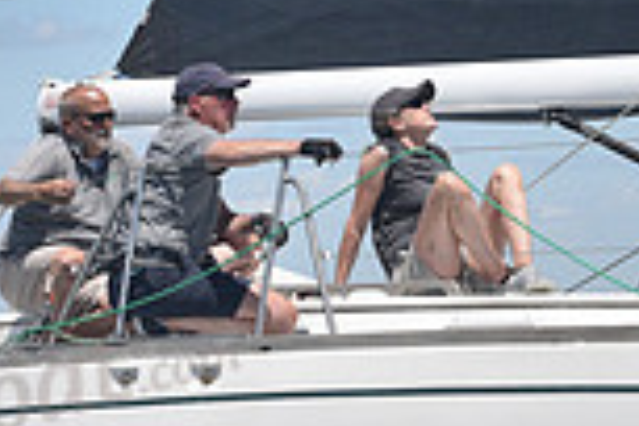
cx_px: 459
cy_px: 140
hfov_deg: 6.0
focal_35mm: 342
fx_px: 6070
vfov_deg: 4.0
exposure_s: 1/800
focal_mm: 90
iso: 320
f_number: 7.1
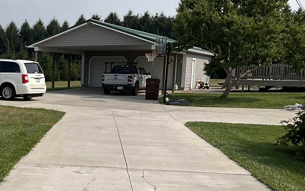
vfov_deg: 22.2
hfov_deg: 33.0
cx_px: 22
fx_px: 482
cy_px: 136
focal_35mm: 58
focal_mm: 3
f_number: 1.8
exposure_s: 1/2667
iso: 25
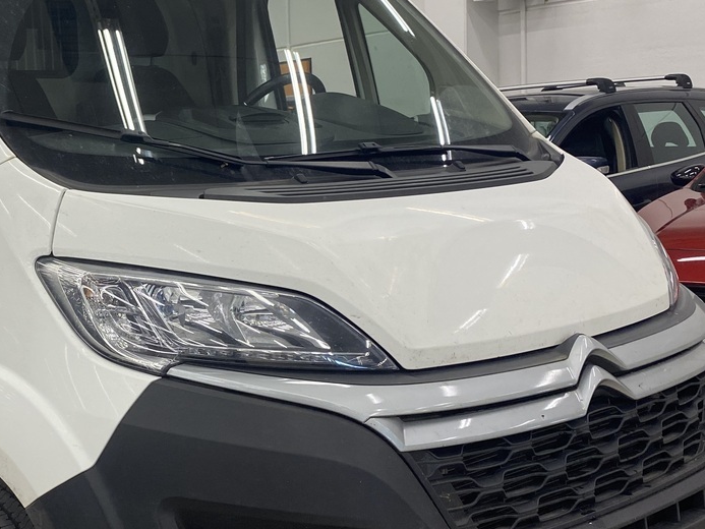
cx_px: 137
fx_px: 1100
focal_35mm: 54
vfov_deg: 27.0
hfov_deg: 34.4
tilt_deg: -6.1
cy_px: 305
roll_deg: +0.8
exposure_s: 1/100
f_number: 1.8
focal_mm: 4.25
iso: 100
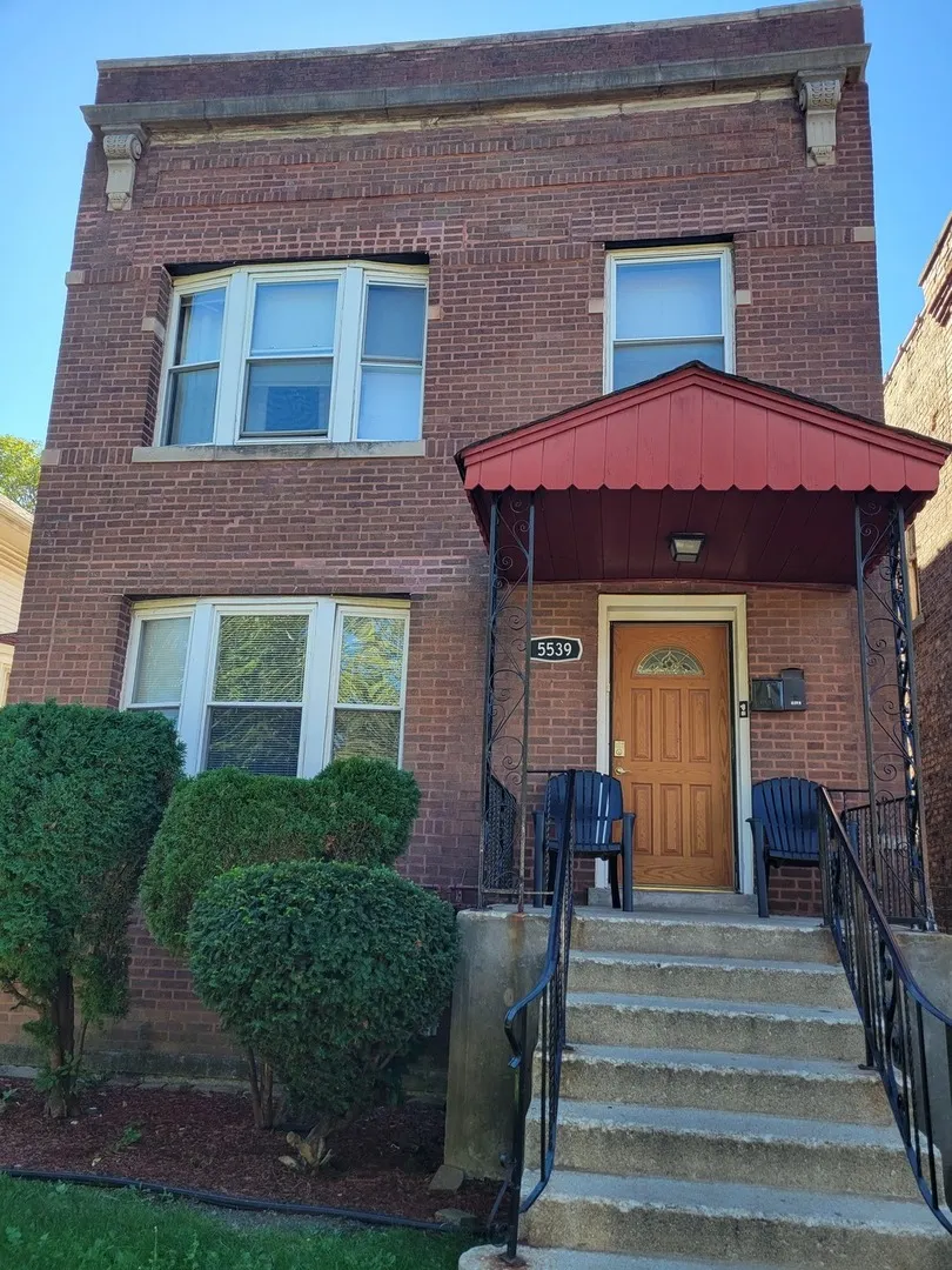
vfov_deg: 67.3
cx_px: 476
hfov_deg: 53.1
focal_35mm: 26
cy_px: 635
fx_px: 953
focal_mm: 5.4
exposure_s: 1/300
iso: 40
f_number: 1.8
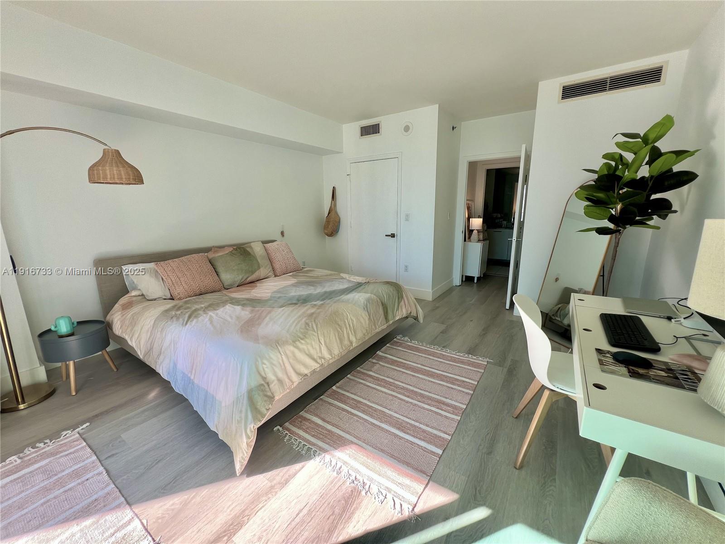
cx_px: 362
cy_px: 272
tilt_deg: -12.4
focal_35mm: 13
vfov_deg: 89.9
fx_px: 272
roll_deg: +0.3
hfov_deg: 106.2
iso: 32
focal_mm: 1.57
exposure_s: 1/152
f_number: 1.8
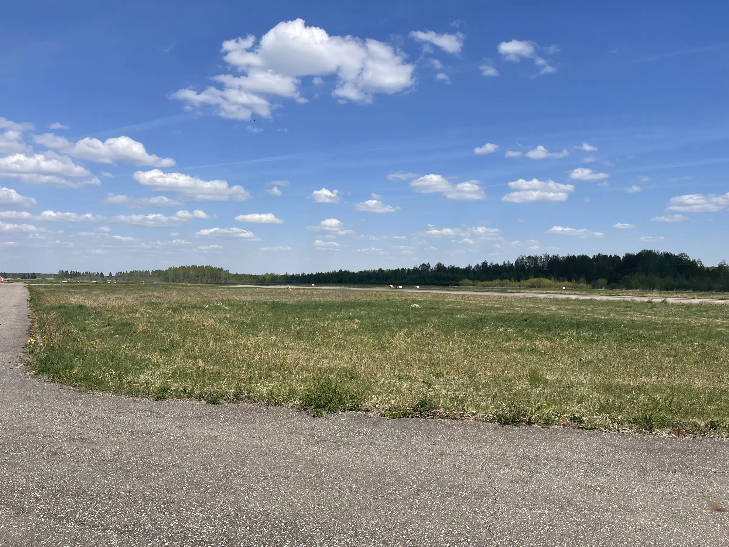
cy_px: 274
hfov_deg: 67.3
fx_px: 548
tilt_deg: +0.4
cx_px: 364
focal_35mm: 26
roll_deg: -0.3
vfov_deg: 53.1
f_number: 1.6
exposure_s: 1/5618
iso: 32
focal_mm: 5.1
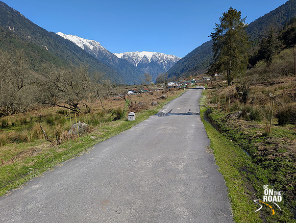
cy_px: 112
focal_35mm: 24
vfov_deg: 57.0
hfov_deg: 71.5
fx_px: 206
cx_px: 148
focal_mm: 6.9
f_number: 1.68
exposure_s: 1/1095
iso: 21
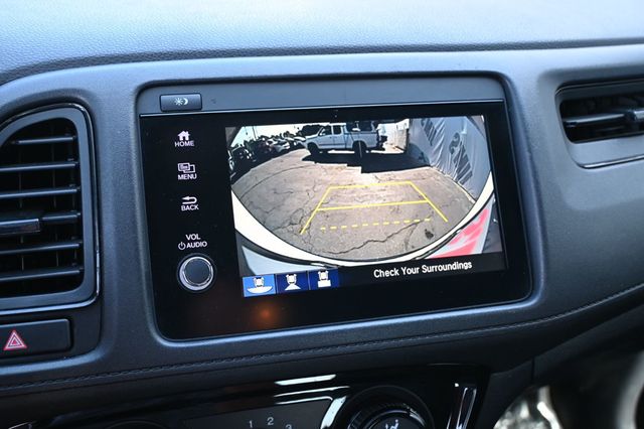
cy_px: 214
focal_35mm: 37
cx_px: 322
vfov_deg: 36.1
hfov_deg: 52.2
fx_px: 657
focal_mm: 24.5
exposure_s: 1/125
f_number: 4.2
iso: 1000
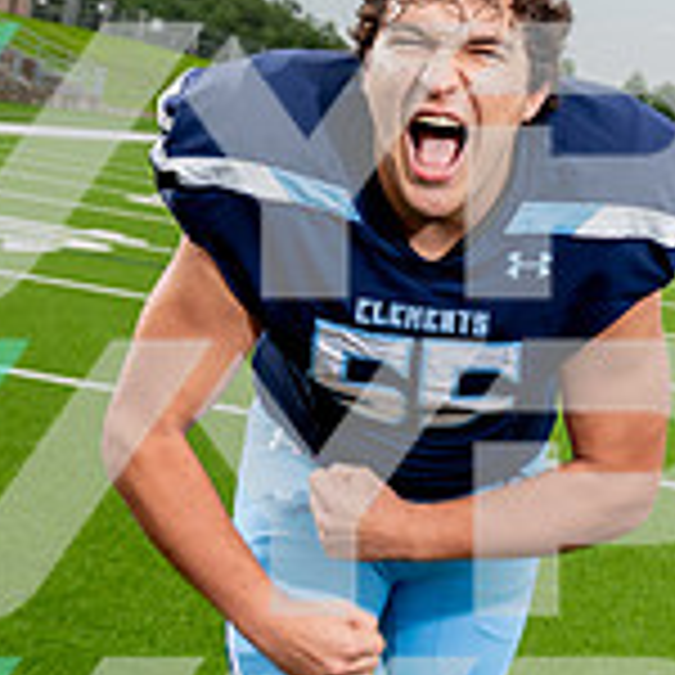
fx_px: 2471
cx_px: 423
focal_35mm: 112
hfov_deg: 15.5
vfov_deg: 15.5
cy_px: 482
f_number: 6.3
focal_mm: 44
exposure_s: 1/250
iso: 160
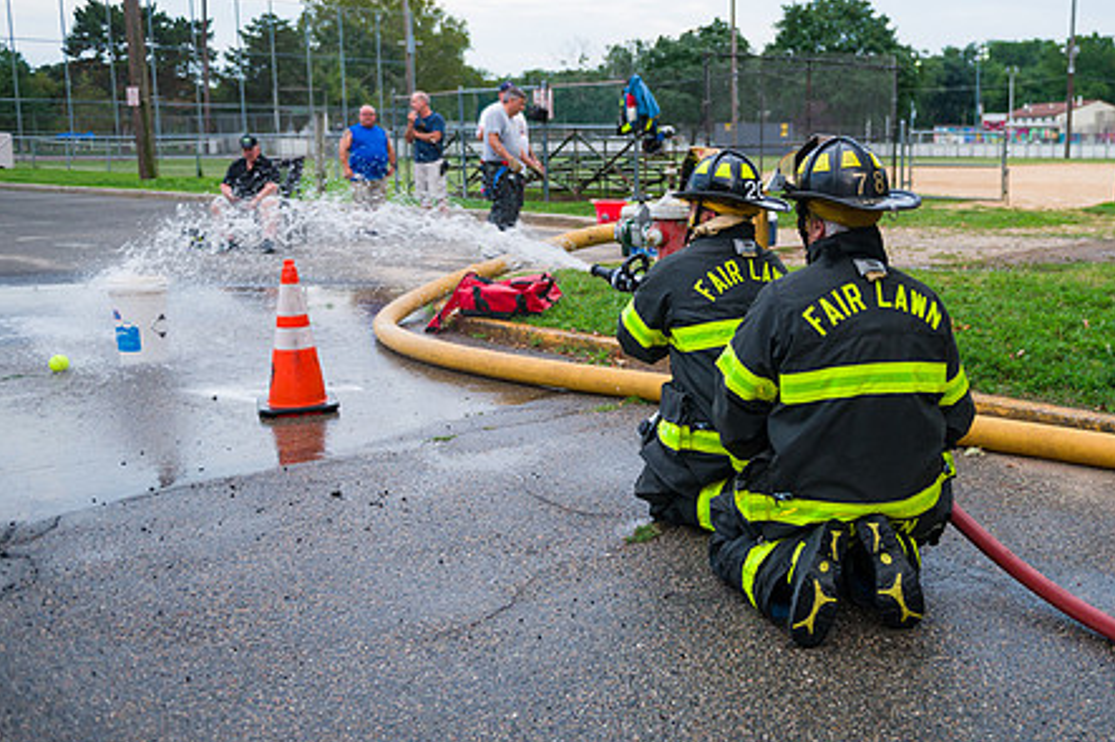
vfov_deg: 35.0
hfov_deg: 50.0
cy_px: 337
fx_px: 1176
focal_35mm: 38
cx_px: 725
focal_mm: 29
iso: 500
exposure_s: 1/250
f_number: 3.2
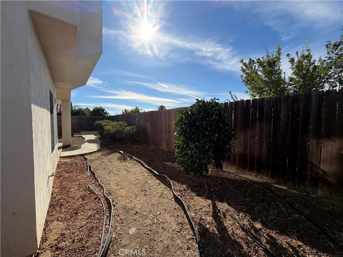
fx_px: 139
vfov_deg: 85.7
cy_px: 128
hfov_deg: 102.1
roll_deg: -0.8
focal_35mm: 14
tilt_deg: -2.5
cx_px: 172
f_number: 2.2
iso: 20
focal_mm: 2.22
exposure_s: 1/928
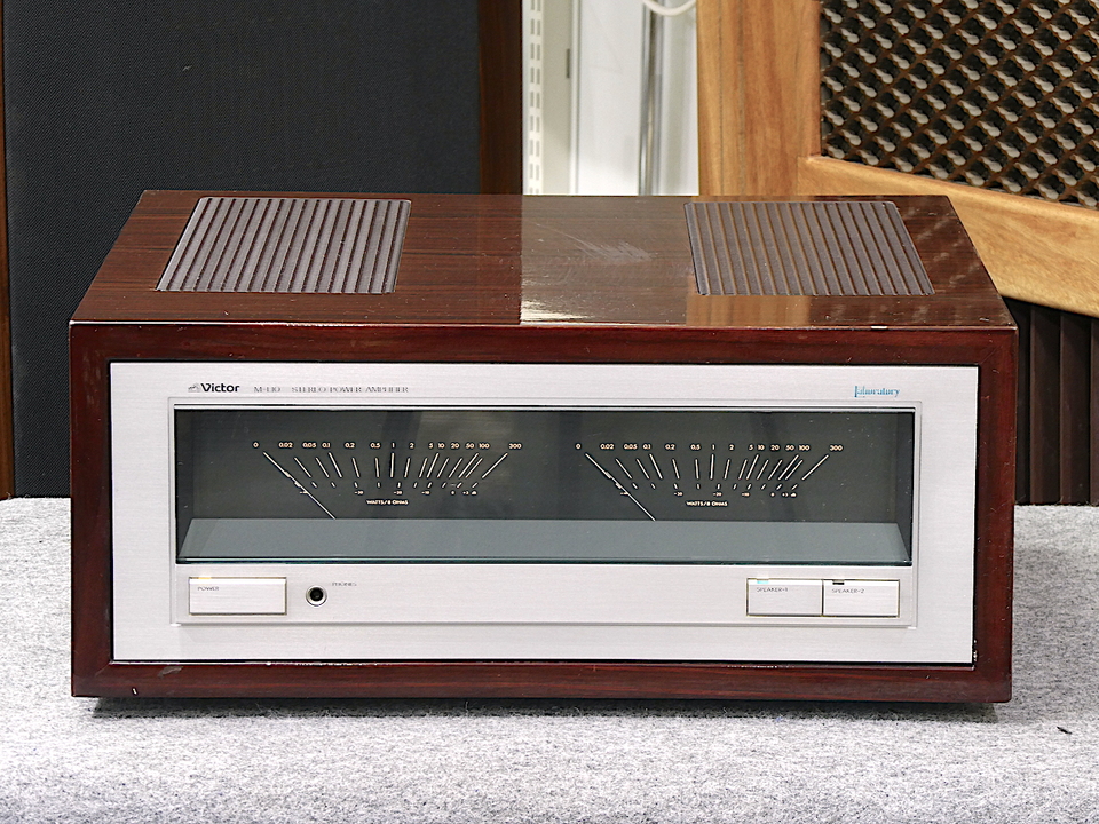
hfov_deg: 14.6
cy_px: 412
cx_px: 550
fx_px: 4286
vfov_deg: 11.0
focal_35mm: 135
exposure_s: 1/1.6
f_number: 5.3
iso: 200
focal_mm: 24.2
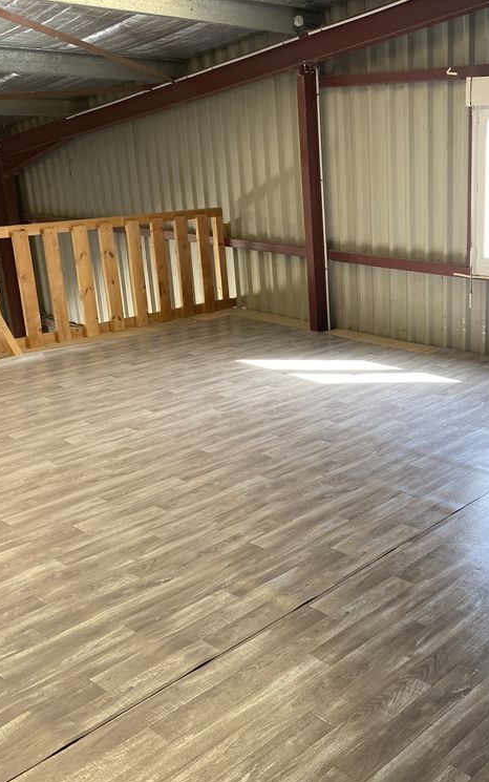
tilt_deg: -17.2
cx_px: 435
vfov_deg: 52.7
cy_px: 393
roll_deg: +0.1
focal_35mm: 37
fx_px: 788
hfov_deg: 32.8
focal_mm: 4.25
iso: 80
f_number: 1.8
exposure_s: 1/100
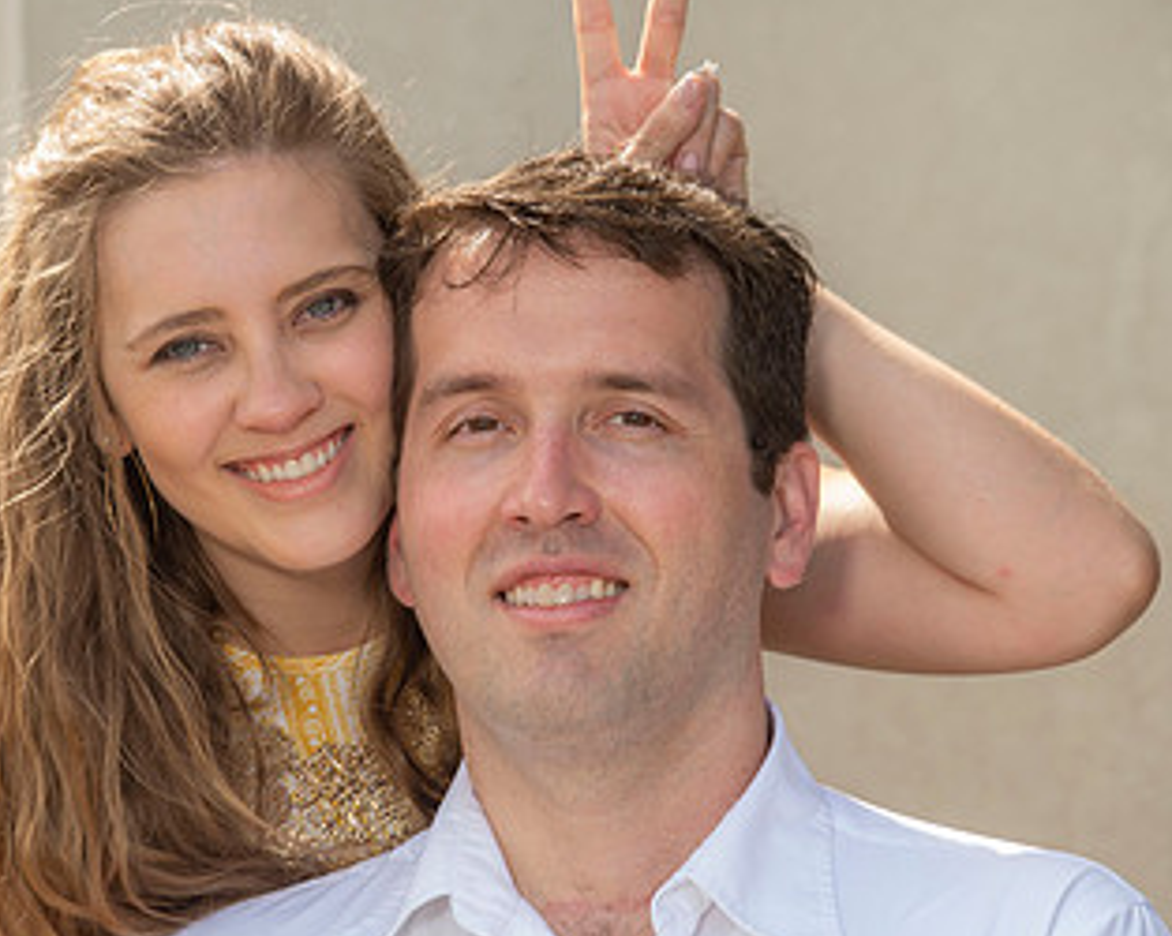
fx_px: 10850
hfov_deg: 6.2
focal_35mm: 313
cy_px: 475
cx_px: 494
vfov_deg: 4.9
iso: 250
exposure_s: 1/250
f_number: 6.3
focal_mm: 180
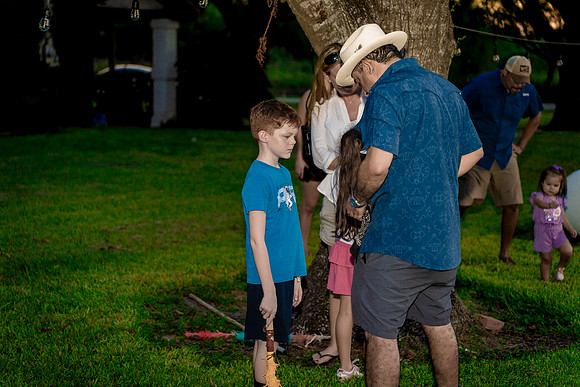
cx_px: 290
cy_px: 194
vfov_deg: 18.2
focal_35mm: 75
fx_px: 1209
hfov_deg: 27.0
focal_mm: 75
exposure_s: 1/250
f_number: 3.2
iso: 1250
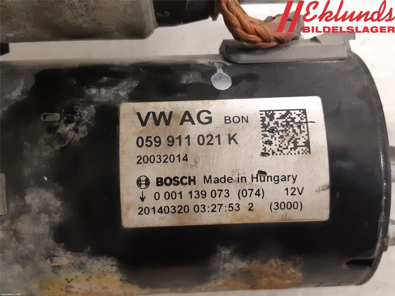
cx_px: 198
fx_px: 297
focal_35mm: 26
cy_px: 148
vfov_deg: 53.1
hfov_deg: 67.3
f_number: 1.7
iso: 250
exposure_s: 1/33
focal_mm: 3.93
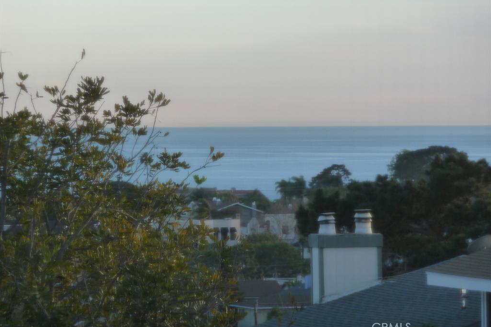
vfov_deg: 4.7
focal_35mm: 292
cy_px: 150
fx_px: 3983
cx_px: 245
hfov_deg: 7.1
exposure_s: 1/125
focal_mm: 47
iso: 200
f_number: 4.9
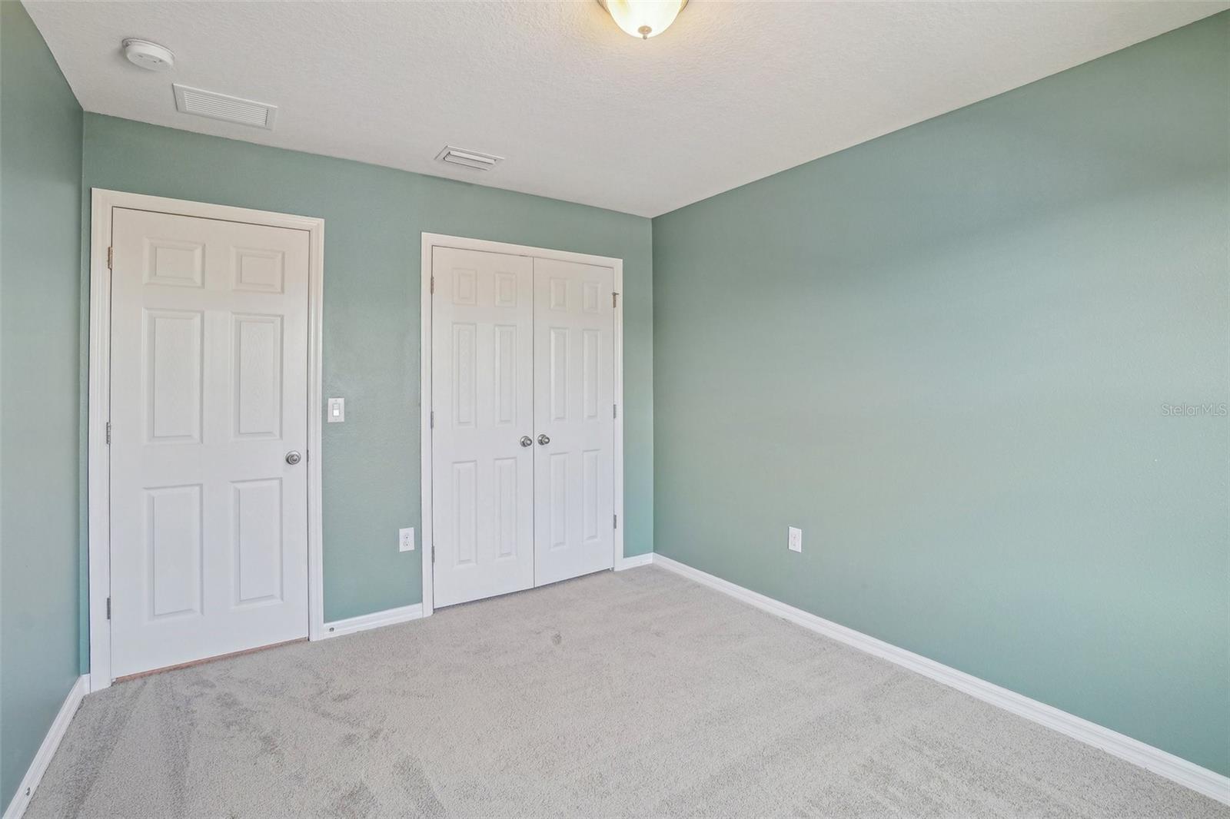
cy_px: 410
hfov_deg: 100.4
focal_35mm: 15
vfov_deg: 77.3
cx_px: 615
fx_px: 512
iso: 400
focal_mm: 10
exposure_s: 1/10
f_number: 8
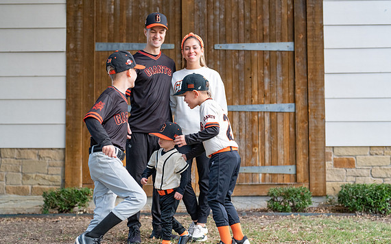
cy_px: 126
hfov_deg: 36.3
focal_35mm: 56
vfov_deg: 23.1
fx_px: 597
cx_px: 180
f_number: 2.2
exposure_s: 1/1000
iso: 1250
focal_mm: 50
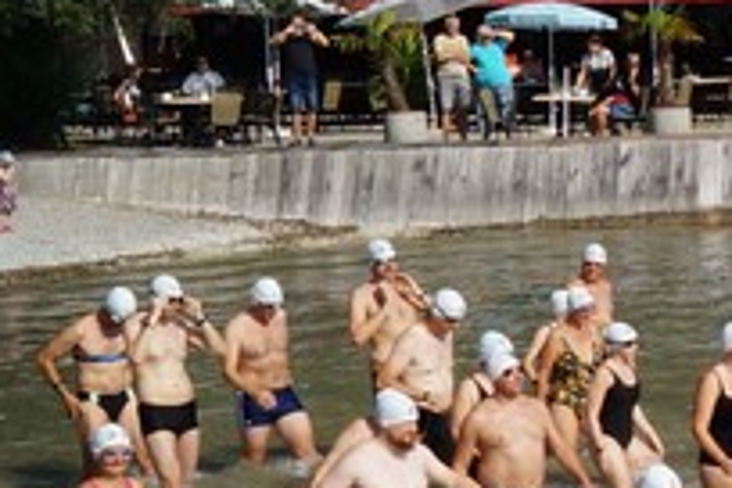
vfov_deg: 9.0
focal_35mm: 153
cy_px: 276
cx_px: 1898
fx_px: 3111
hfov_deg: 10.8
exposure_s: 1/200
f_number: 13
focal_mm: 18
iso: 100
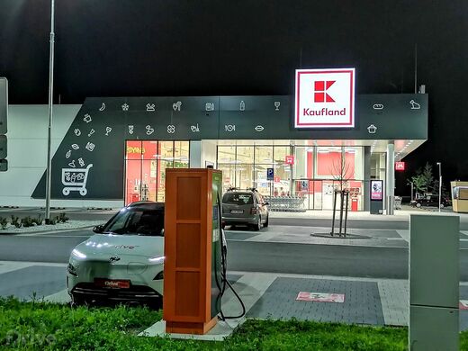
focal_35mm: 48
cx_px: 234
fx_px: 649
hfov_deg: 39.7
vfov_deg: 30.3
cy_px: 176
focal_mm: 5.3
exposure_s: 4
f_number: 1.8
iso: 400
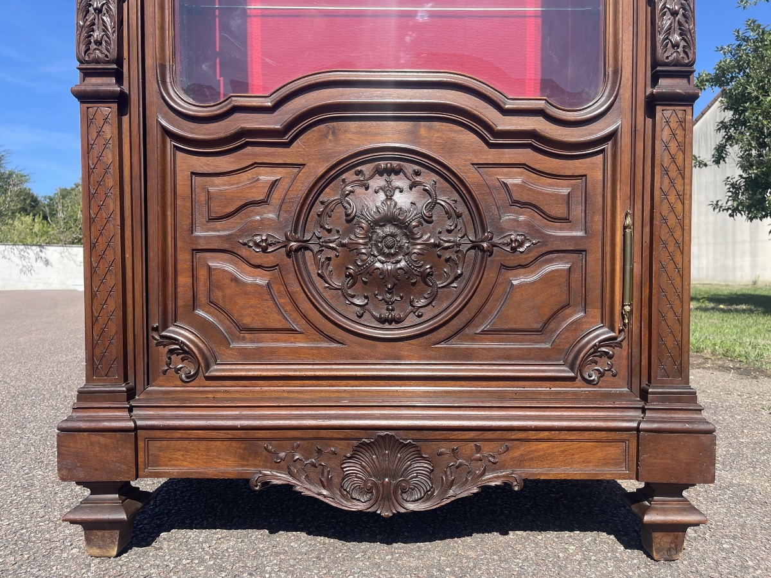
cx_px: 386
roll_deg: +0.0
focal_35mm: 25
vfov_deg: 54.9
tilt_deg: -1.4
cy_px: 289
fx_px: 557
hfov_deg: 69.4
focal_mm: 5.1
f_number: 1.6
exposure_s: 1/1821
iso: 32
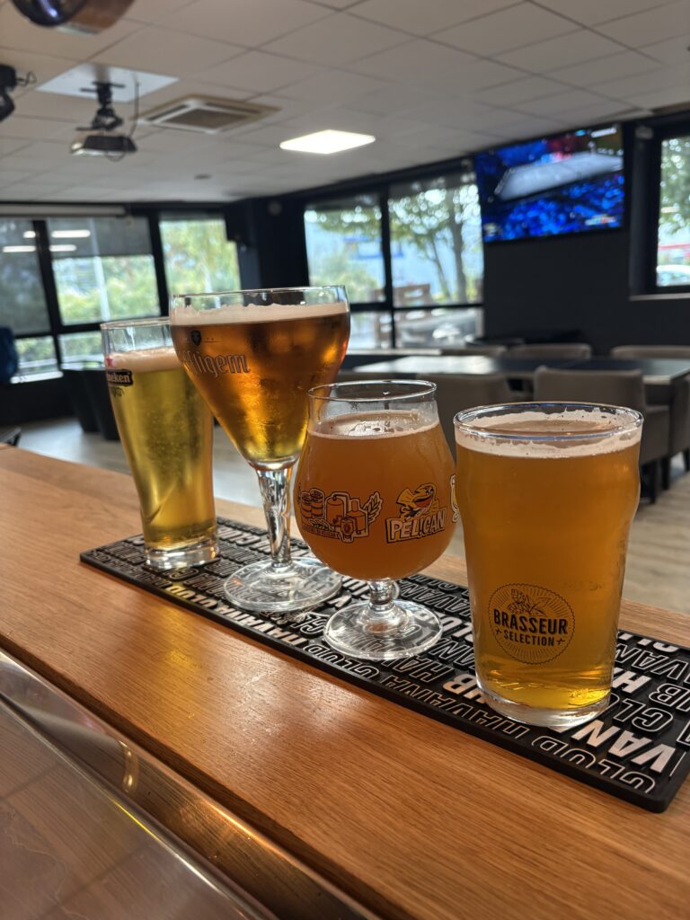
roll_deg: +3.7
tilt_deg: -12.8
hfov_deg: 53.1
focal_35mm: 26
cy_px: 460
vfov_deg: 67.3
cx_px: 345
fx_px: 691
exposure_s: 1/49
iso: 125
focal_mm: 5.96
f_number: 1.6
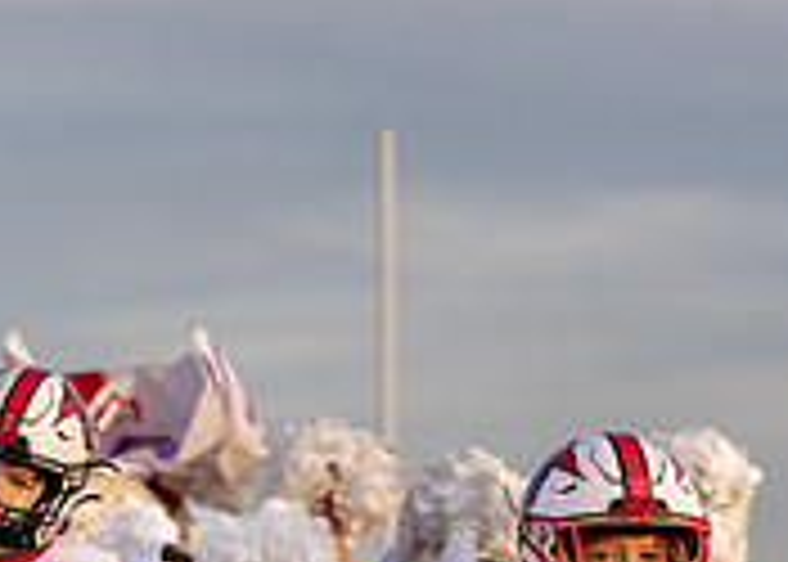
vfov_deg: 5.9
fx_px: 5438
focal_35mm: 243
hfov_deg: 8.2
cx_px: -216
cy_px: 701
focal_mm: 70
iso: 200
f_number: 2.8
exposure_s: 1/1600
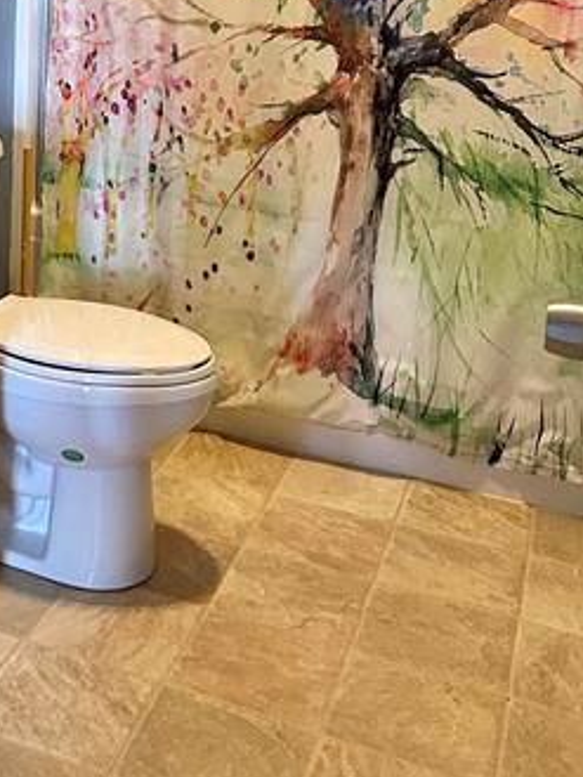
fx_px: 1257
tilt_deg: -5.9
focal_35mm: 56
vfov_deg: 31.7
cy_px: 2
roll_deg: -1.6
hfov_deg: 24.4
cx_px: -57
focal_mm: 6.86
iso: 400
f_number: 1.78
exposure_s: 1/60
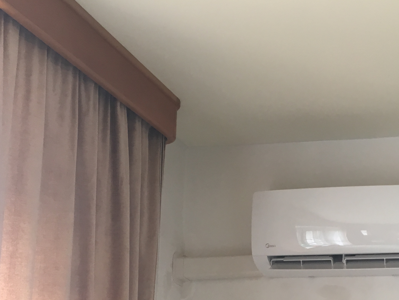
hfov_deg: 33.3
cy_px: 279
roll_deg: -0.3
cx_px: 352
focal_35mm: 55
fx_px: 634
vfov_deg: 25.6
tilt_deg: +8.3
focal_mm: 4.15
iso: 64
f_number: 2.2
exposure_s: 1/33
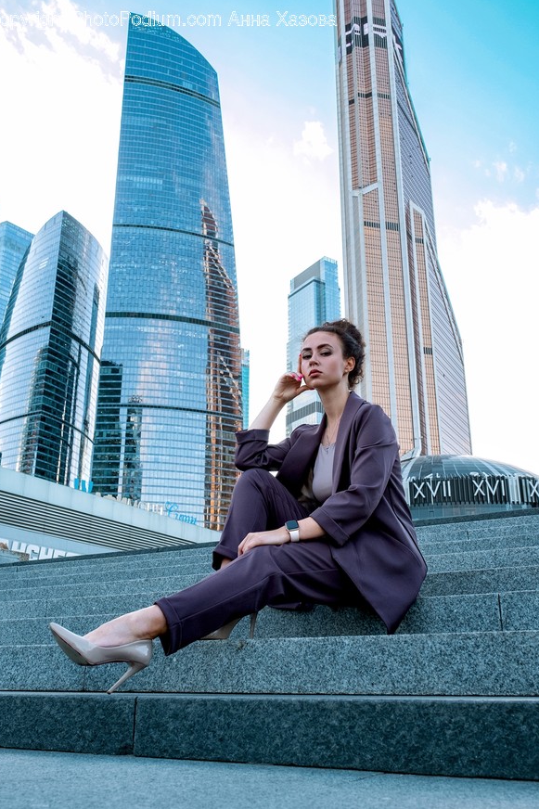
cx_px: 264
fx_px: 719
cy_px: 415
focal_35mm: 32
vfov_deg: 58.7
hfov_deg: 41.1
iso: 640
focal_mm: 20.6
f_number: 7.1
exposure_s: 1/125
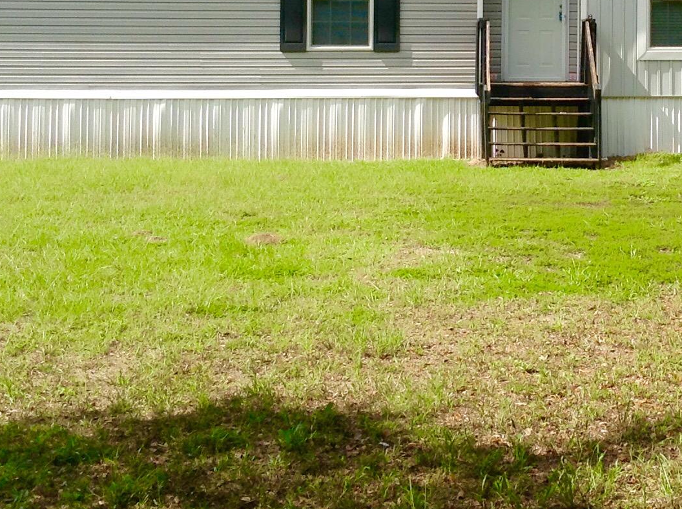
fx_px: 1594
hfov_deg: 23.7
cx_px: 570
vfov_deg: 17.7
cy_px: -14
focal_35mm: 81
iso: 25
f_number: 2.4
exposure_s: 1/828
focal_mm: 3.3
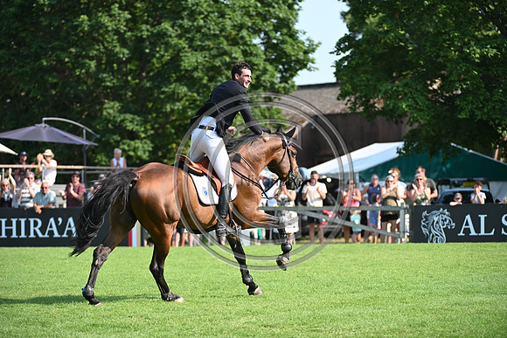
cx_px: 254
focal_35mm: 200
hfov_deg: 10.3
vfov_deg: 6.9
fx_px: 2817
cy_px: 169
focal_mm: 200
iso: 450
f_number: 4.5
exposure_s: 1/1250
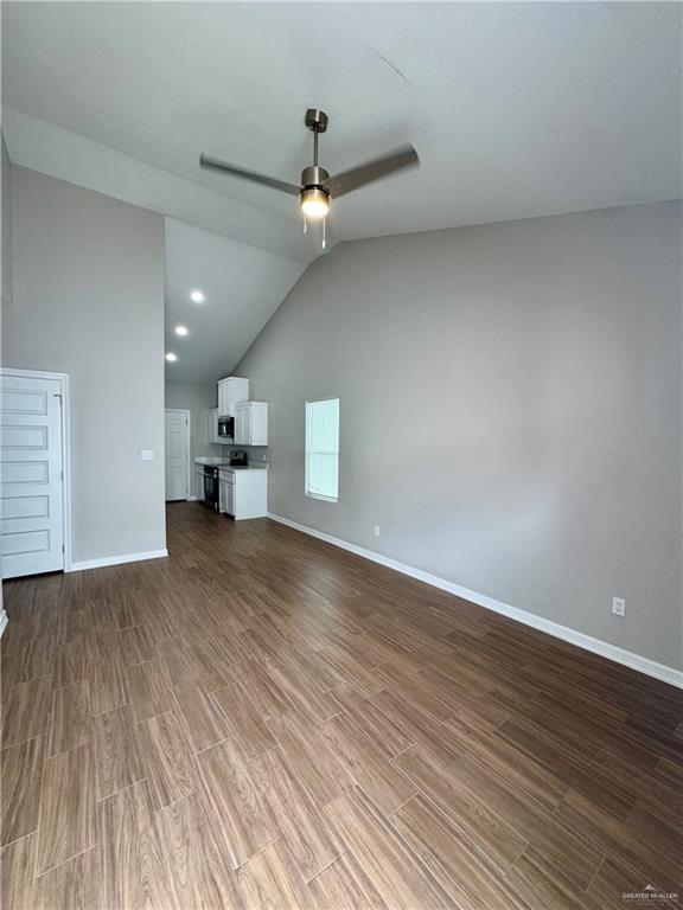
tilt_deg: -1.6
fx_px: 368
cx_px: 342
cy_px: 455
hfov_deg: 85.7
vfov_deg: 102.1
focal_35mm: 14
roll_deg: -0.4
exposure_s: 1/120
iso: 100
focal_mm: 2.22
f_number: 2.2
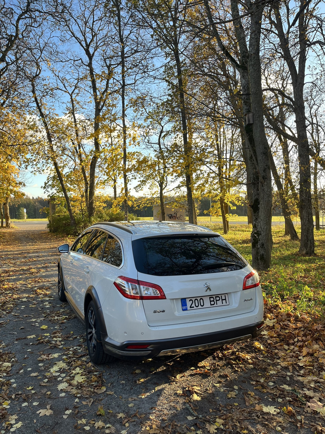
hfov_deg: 53.1
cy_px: 217
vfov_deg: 67.3
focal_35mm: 26
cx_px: 162
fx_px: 325
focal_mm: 5.1
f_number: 1.6
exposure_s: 1/283
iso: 50
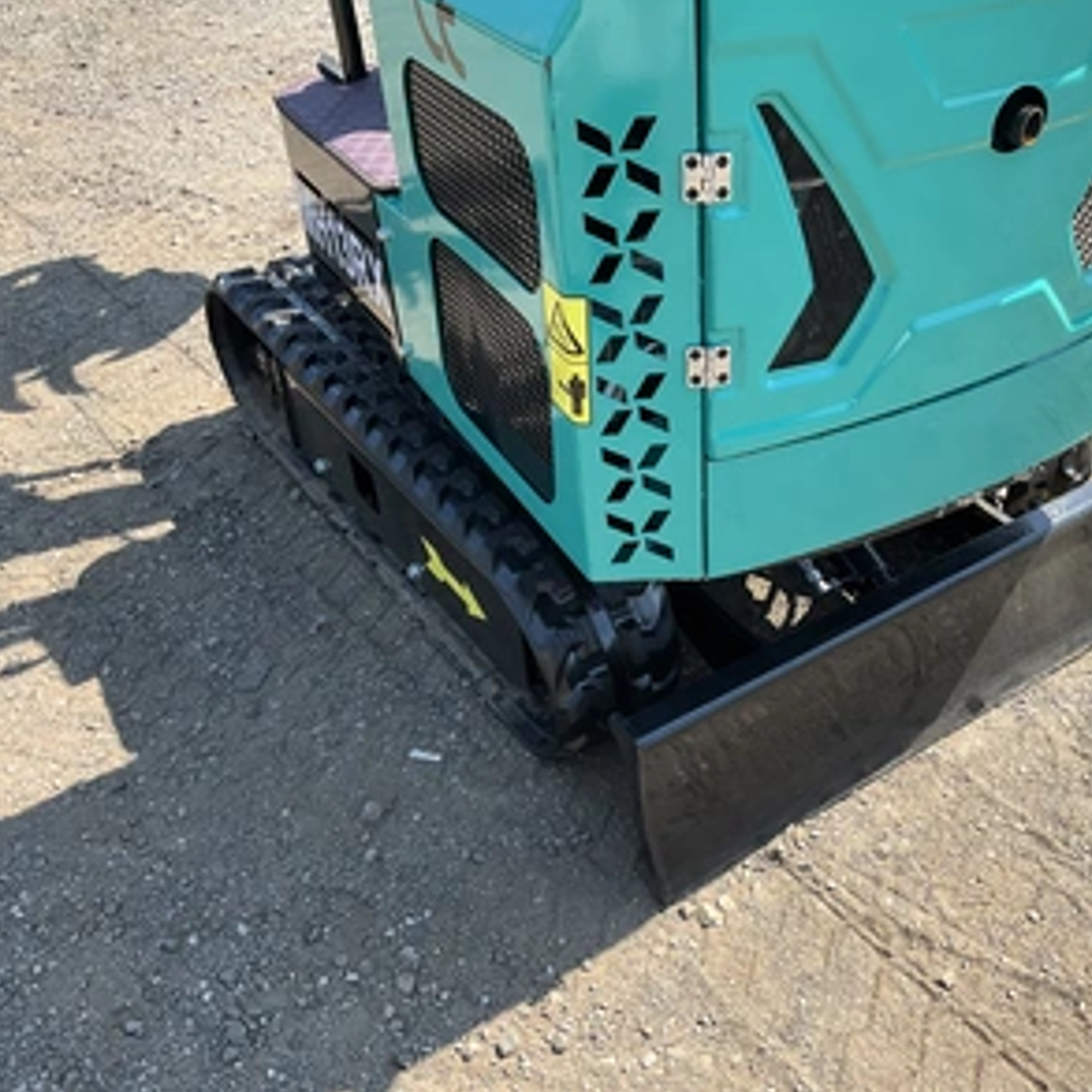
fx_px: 1249
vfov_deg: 47.2
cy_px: 540
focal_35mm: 35
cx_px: 701
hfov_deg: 46.7
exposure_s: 1/657
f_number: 1.8
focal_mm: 3
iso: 25
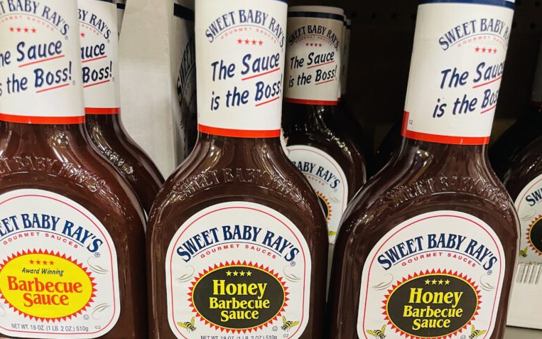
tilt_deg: -24.9
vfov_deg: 32.5
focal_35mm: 37
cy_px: 313
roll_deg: -3.1
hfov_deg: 52.7
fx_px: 547
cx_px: 270
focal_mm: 4.2
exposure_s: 1/60
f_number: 1.6
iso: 200
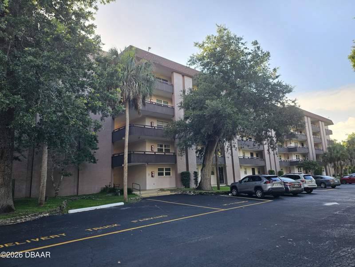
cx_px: 178
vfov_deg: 58.9
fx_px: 236
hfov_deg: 73.9
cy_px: 134
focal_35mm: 23
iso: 16
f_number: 1.7
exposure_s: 1/120
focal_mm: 6.3
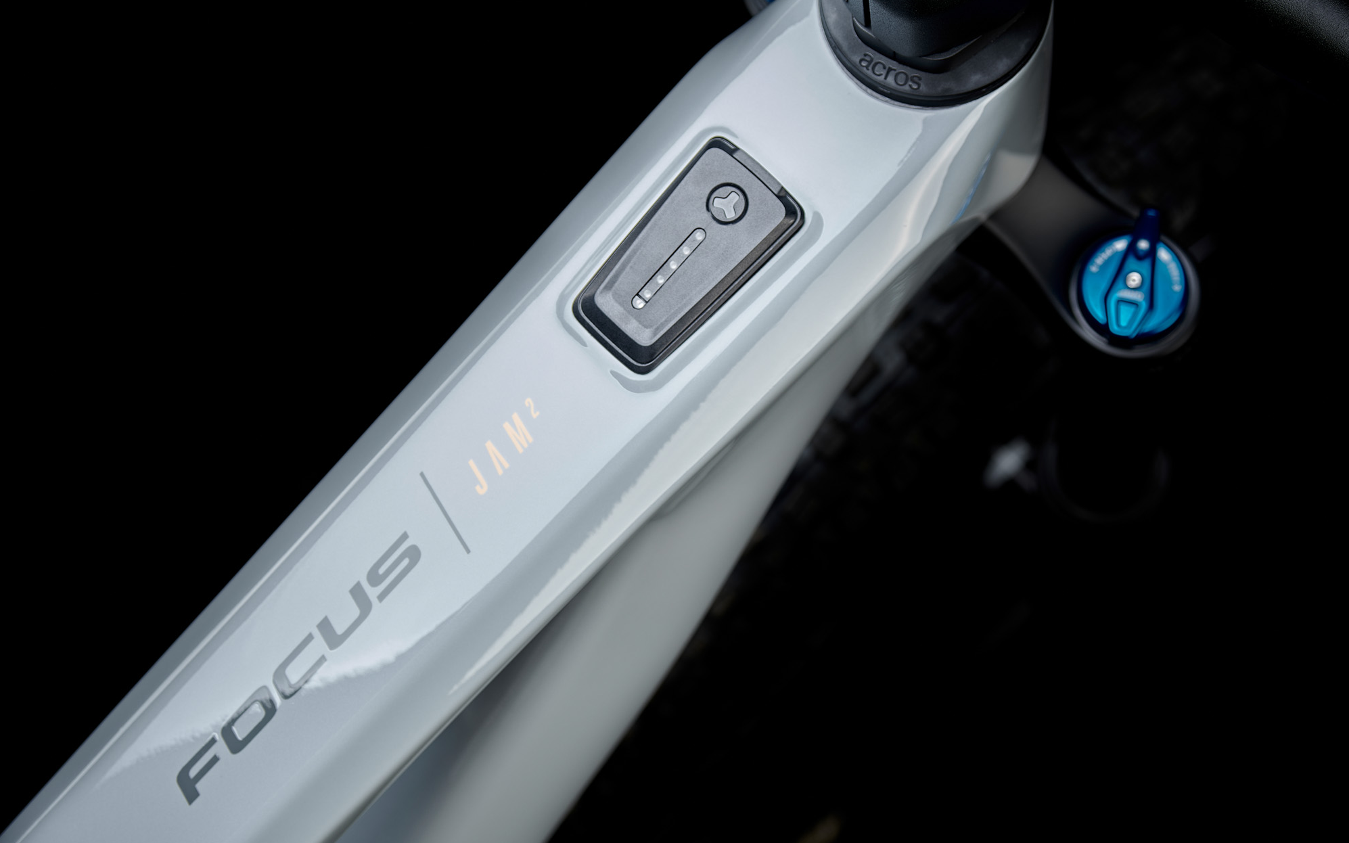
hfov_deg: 22.6
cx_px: 673
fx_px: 3382
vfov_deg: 14.2
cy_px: 448
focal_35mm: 92
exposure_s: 1/60
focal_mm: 90
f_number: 8
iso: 64
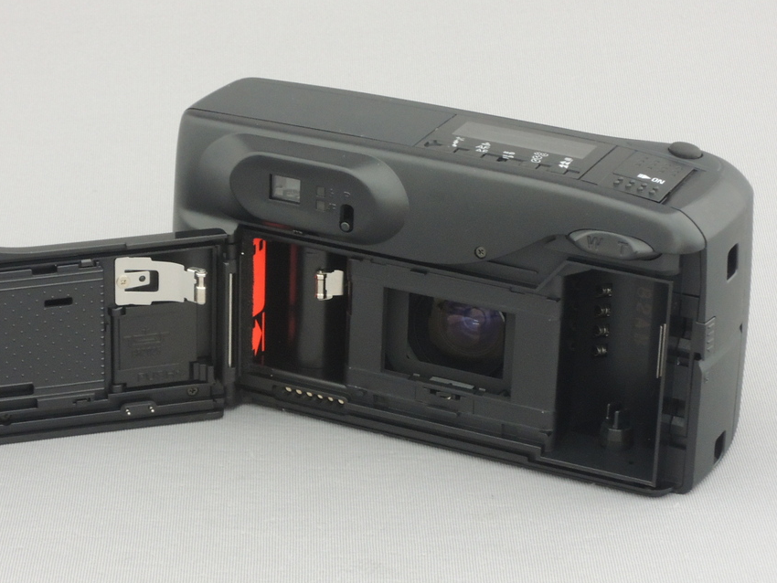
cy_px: 326
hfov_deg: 16.4
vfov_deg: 12.4
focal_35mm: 120
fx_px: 2694
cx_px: 258
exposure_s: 1/25
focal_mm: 15.2
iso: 560
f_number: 5
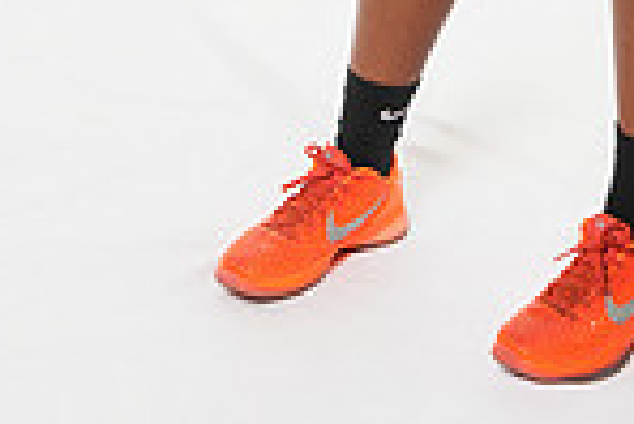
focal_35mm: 152
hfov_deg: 13.5
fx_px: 2675
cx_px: 446
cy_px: -531
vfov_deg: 8.4
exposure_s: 1/125
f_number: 7.1
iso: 500
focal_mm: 49.9
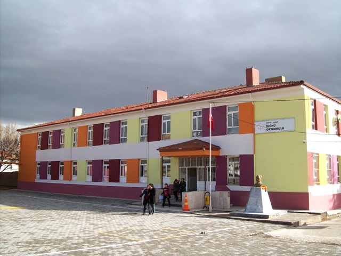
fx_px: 355
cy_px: 128
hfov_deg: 51.4
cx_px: 170
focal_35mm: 36
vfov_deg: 39.7
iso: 80
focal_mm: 6
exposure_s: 1/316
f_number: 4.8
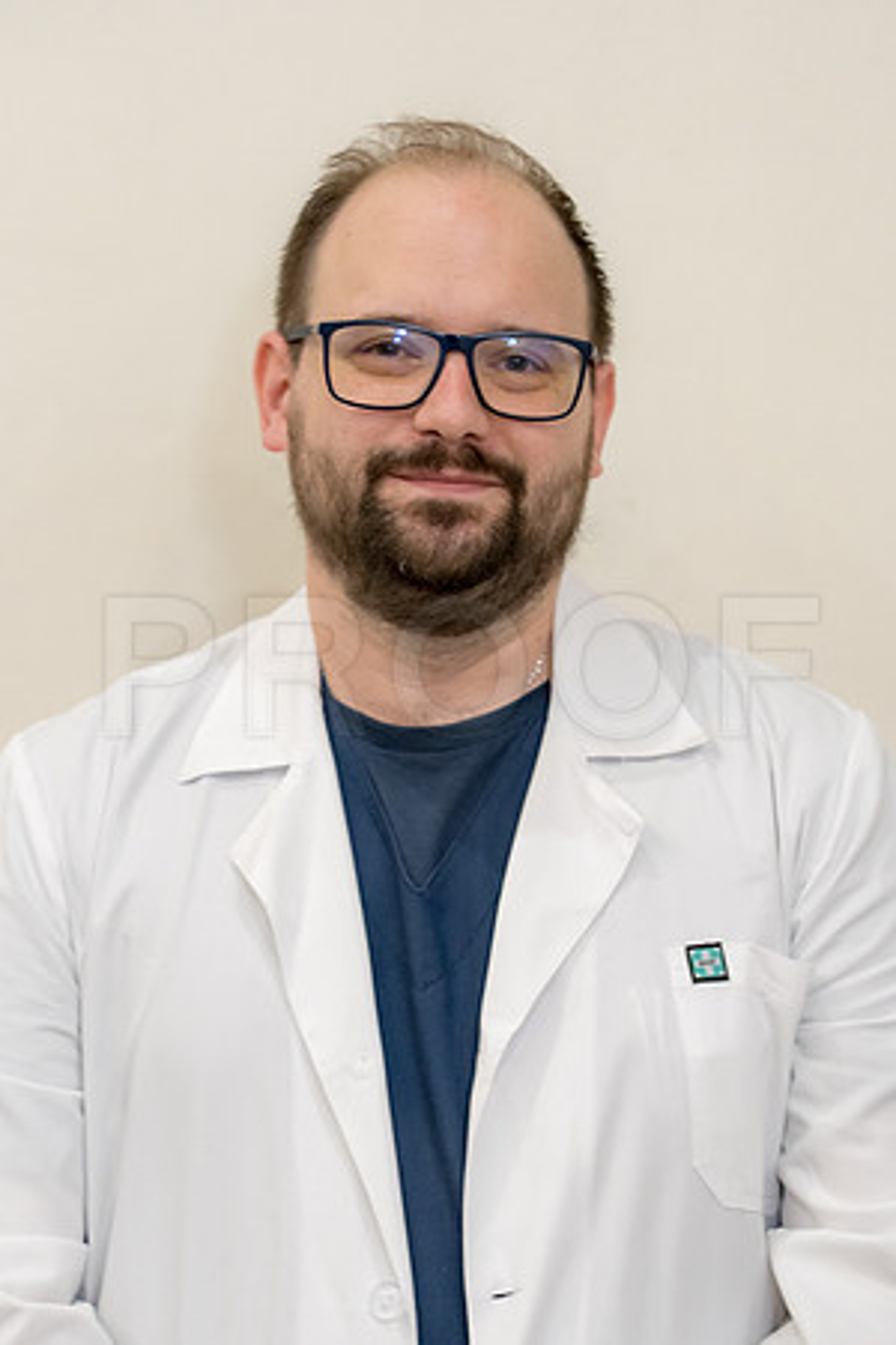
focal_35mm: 180
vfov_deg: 11.4
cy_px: 672
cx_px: 448
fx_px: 6719
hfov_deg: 7.6
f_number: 4
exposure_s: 1/80
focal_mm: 180
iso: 5000
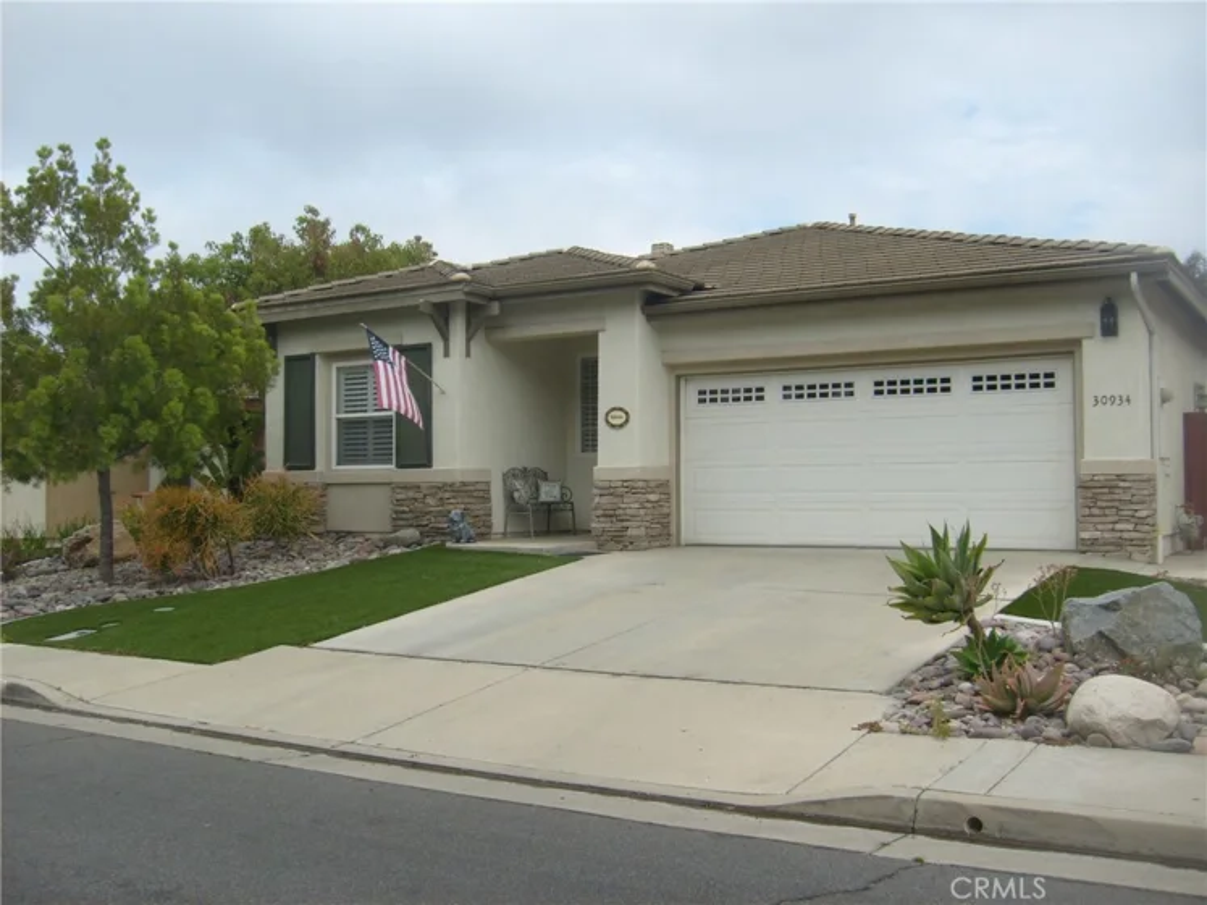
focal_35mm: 35
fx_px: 1220
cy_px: 452
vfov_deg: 40.7
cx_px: 604
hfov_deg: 52.6
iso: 80
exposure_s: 1/250
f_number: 7.1
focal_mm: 5.8
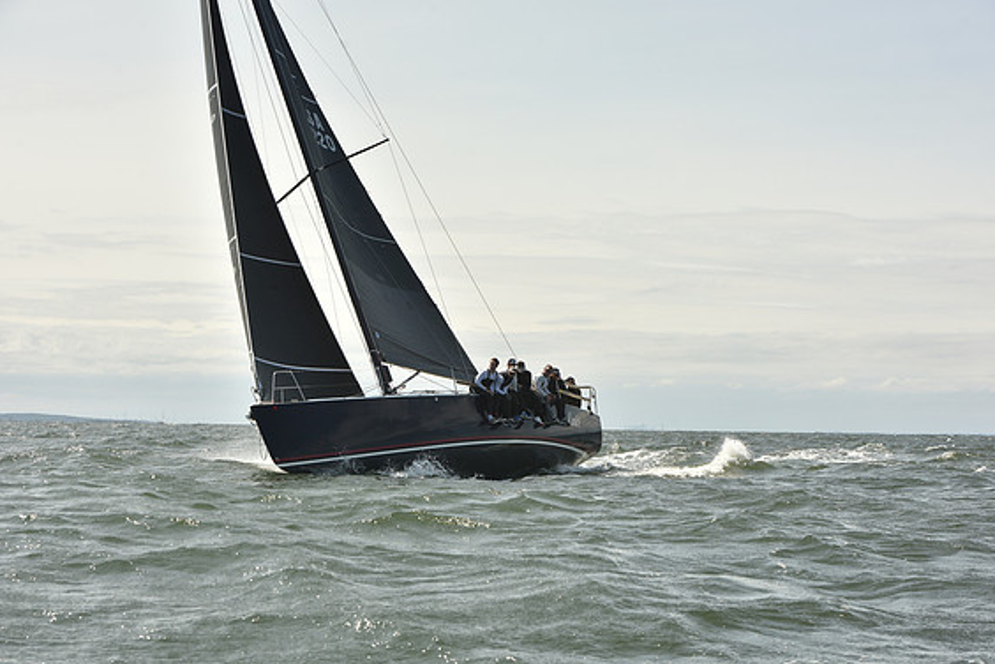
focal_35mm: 72
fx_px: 1990
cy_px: 333
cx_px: 506
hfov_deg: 28.1
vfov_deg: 18.9
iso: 250
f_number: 10
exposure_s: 1/800
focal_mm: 70
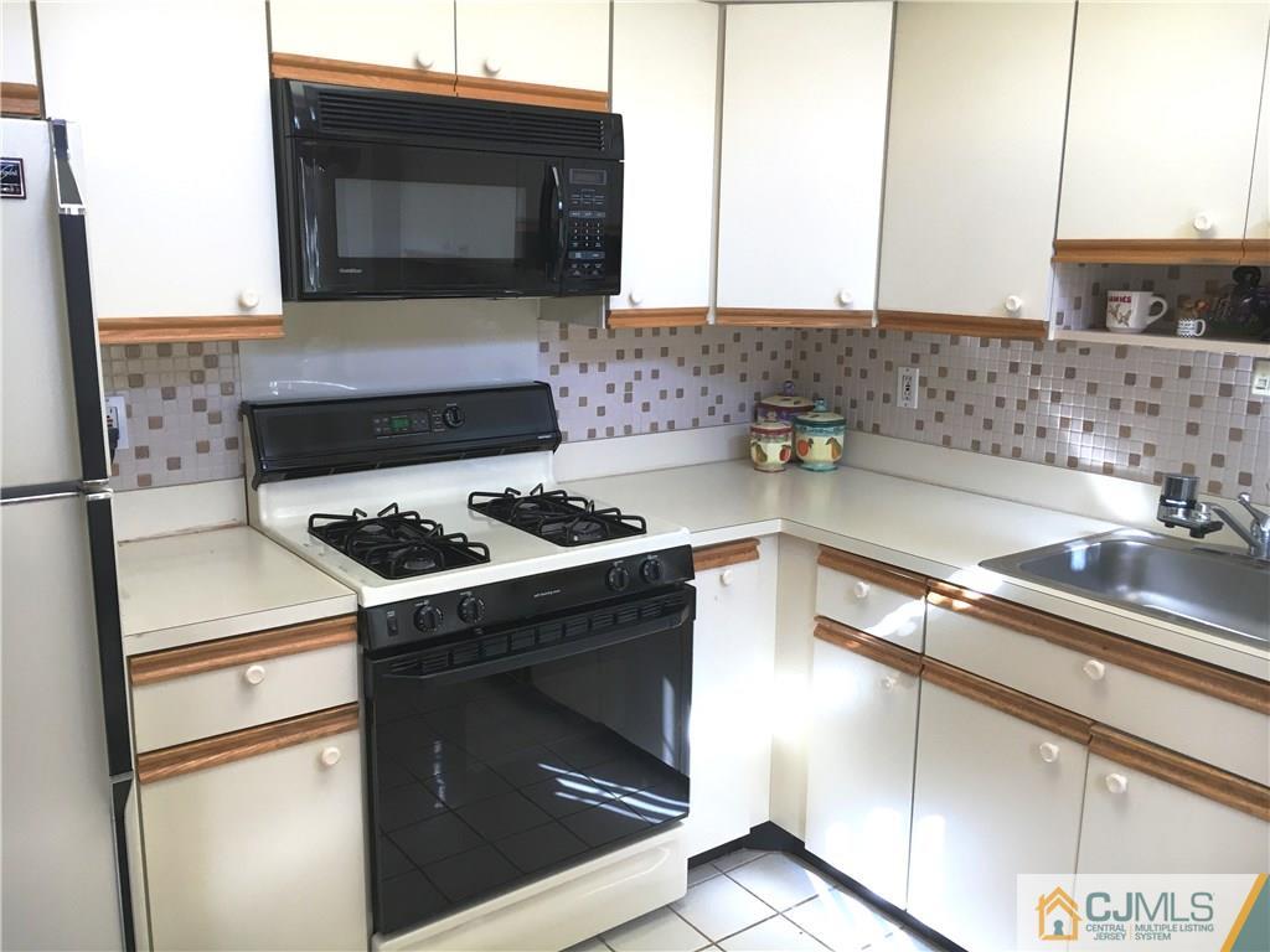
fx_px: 1064
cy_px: 476
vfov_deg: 48.2
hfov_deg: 61.7
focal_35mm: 29
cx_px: 635
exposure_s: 1/30
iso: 25
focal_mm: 4.15
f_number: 2.2
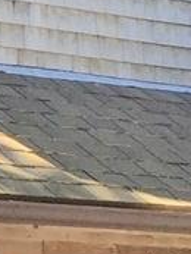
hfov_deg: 5.0
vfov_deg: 7.3
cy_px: 116
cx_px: -491
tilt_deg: +5.2
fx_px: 2006
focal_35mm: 273
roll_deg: -1.7
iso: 32
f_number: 2.2
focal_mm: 4.15
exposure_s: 1/557
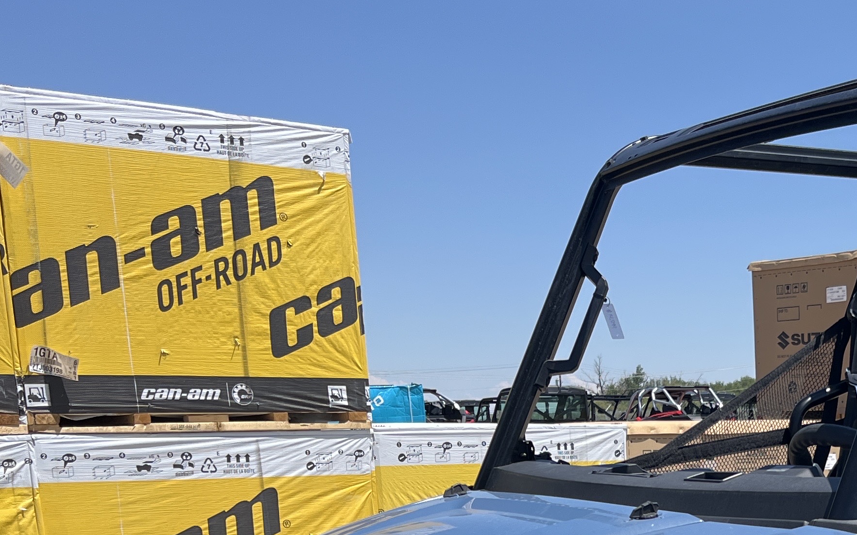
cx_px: 862
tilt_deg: -10.6
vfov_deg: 19.1
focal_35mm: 63
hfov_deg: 30.2
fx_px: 1471
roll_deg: +0.7
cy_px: 701
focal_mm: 5.1
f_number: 1.6
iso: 50
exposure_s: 1/2967
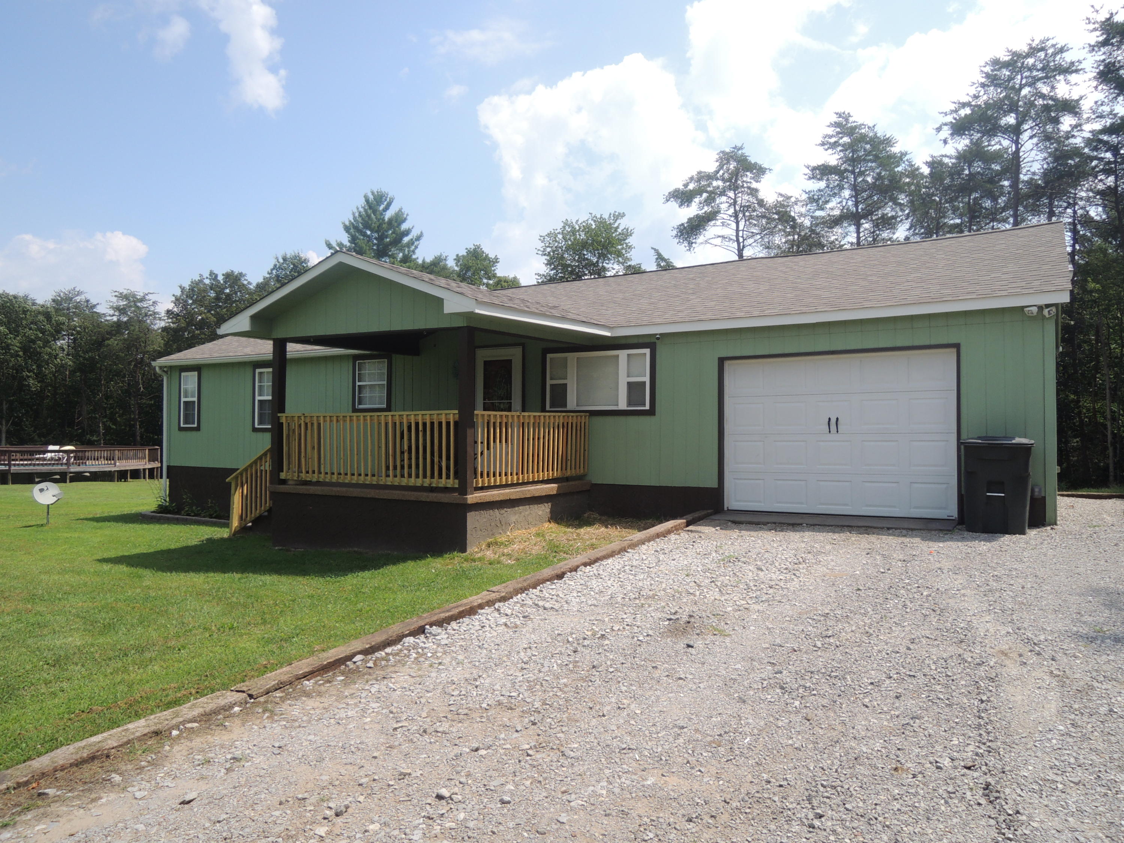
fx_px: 779
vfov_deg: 56.8
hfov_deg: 71.6
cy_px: 422
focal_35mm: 24
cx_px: 562
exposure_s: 1/1250
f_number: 2.8
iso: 100
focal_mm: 4.3
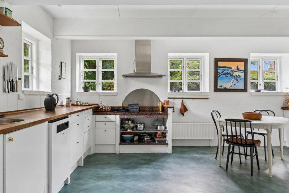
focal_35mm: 26
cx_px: 144
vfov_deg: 49.1
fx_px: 211
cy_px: 96
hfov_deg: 68.9
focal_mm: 17.5
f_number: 8
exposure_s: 1/3.33
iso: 200
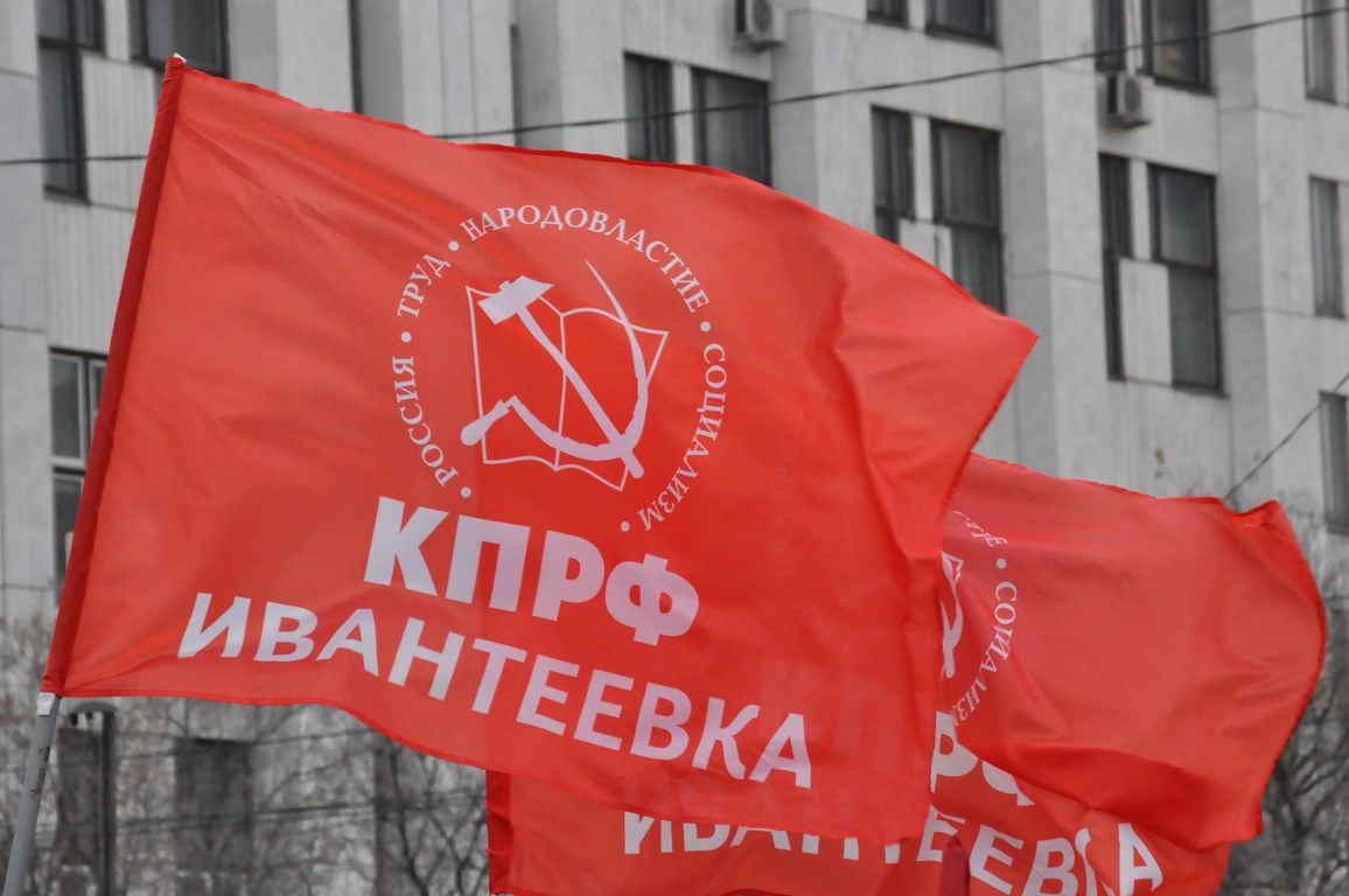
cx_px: 674
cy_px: 448
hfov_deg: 10.6
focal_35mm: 195
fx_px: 7299
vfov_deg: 7.0
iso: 3200
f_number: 9
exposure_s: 1/320
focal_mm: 130
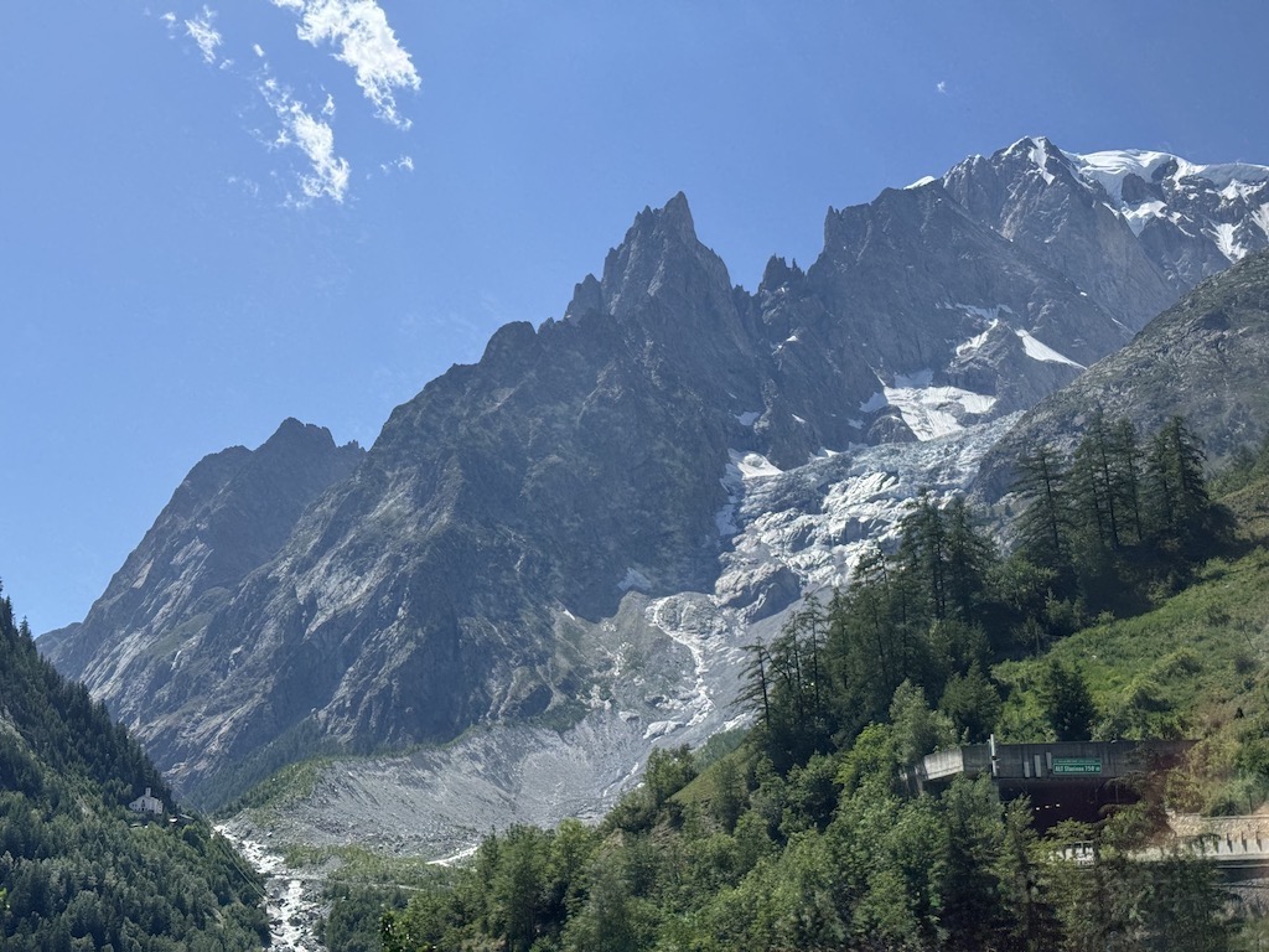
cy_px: 476
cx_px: 634
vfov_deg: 30.3
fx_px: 1760
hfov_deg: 39.7
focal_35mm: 48
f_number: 1.78
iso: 64
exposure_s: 1/2513
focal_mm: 6.76
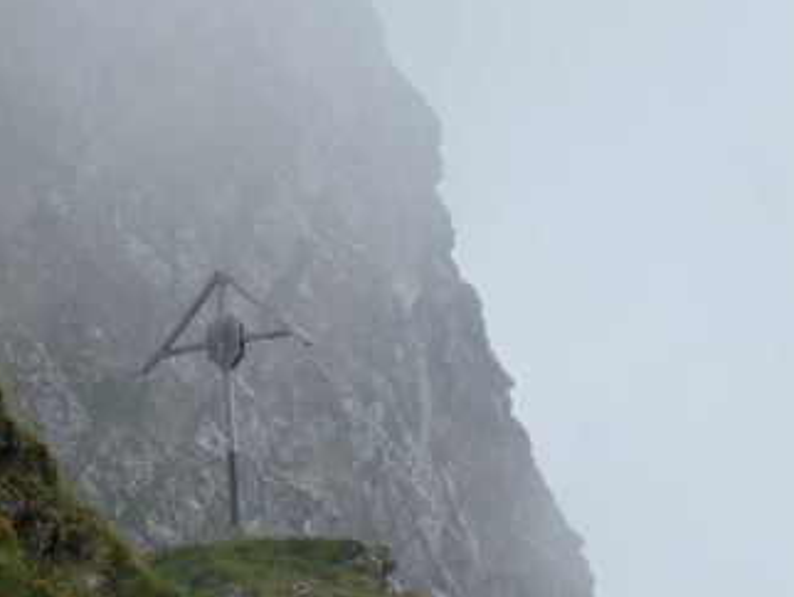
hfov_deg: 3.7
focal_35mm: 530
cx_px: 287
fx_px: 12166
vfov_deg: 2.8
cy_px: 303
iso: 80
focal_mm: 71.7
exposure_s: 1/200
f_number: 6
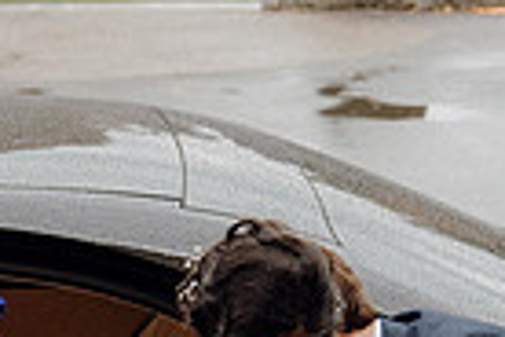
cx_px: 139
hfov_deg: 14.7
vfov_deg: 9.4
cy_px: 584
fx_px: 1950
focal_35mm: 139
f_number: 3.5
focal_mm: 33
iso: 1000
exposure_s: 1/160
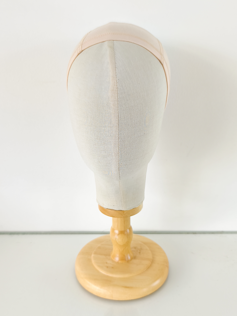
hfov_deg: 44.2
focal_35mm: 32
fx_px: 292
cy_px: 158
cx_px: 118
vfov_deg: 56.8
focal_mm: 6.14
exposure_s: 1/40
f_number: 1.65
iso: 50
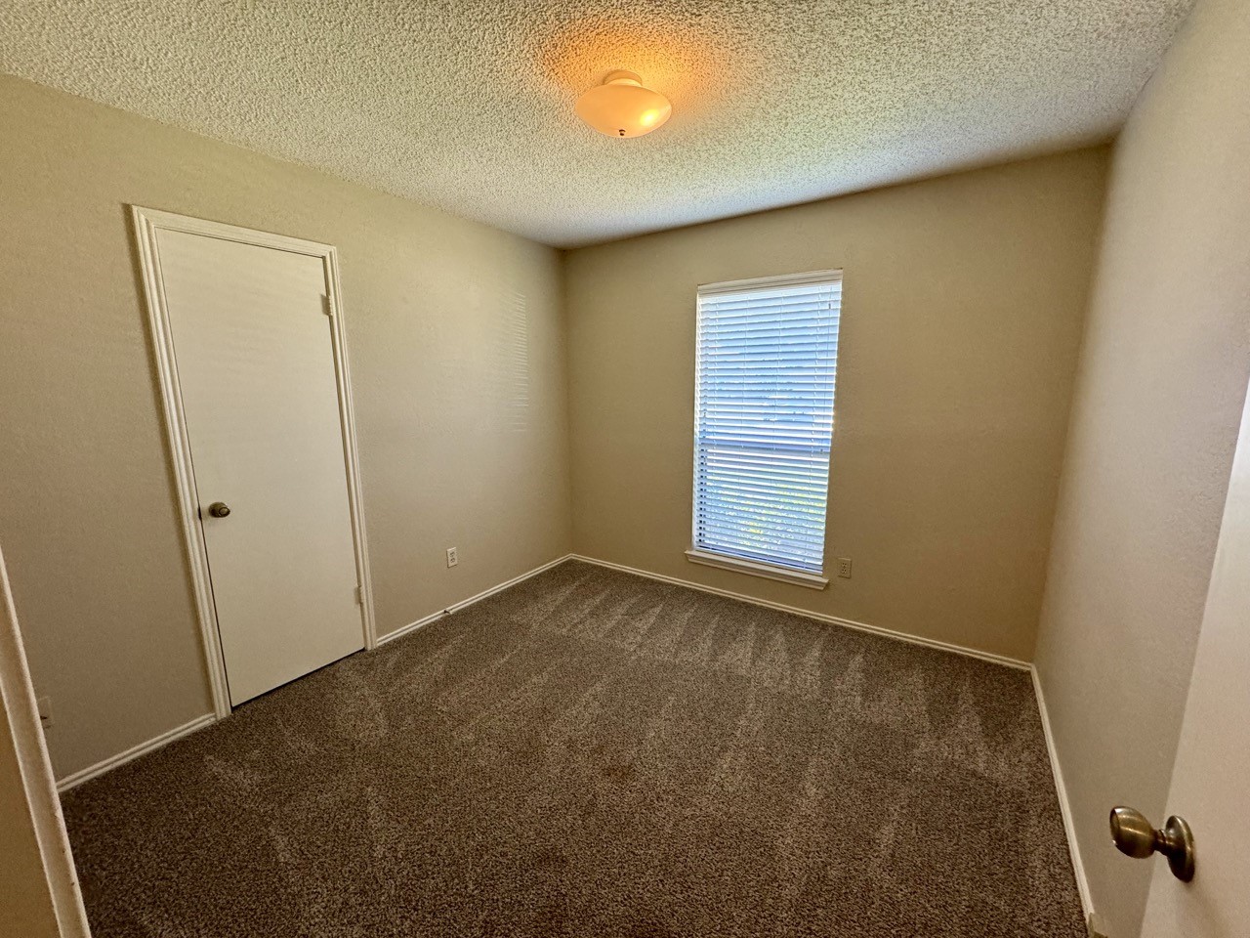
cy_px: 469
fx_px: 506
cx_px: 625
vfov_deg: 85.7
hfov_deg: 102.1
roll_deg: +0.4
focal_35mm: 14
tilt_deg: -10.4
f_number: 2.2
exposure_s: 1/120
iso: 320
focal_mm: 2.22
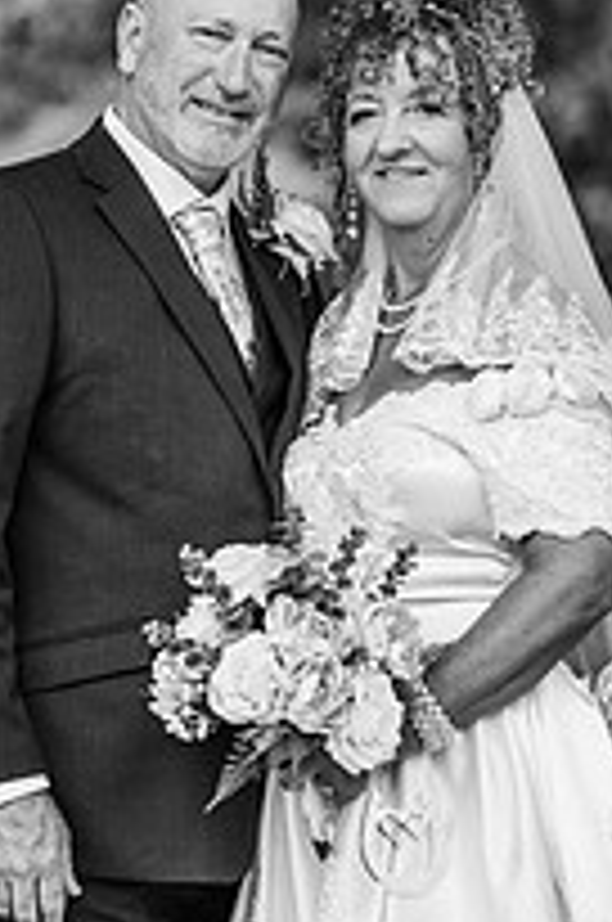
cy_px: 306
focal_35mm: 187
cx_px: 223
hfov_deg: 7.3
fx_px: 4784
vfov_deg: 11.0
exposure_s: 1/1250
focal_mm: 85
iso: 100
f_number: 2
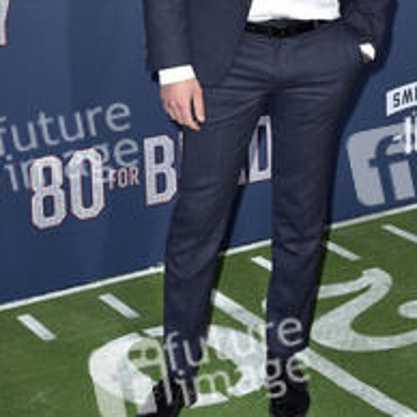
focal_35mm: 84
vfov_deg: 20.3
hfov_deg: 20.6
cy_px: 47
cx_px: 263
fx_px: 1145
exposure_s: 1/250
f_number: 6.3
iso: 400
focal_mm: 48
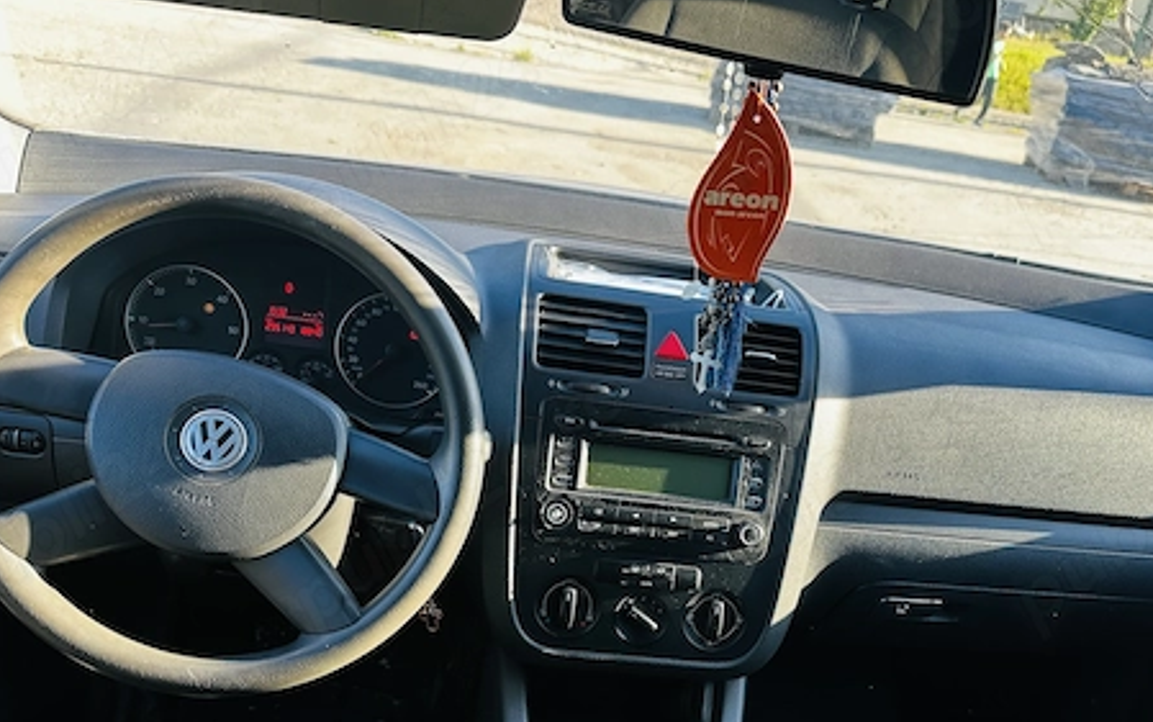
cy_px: 527
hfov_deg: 56.6
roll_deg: -9.3
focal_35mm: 34
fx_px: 1069
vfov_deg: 36.6
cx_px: 639
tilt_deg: -28.9
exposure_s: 1/123
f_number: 1.78
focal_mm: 6.86
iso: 64
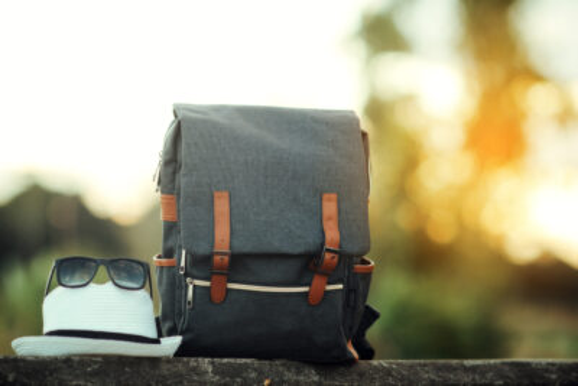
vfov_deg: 10.2
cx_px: 289
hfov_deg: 15.2
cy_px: 193
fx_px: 2168
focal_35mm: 135
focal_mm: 135
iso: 200
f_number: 2.8
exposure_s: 1/250
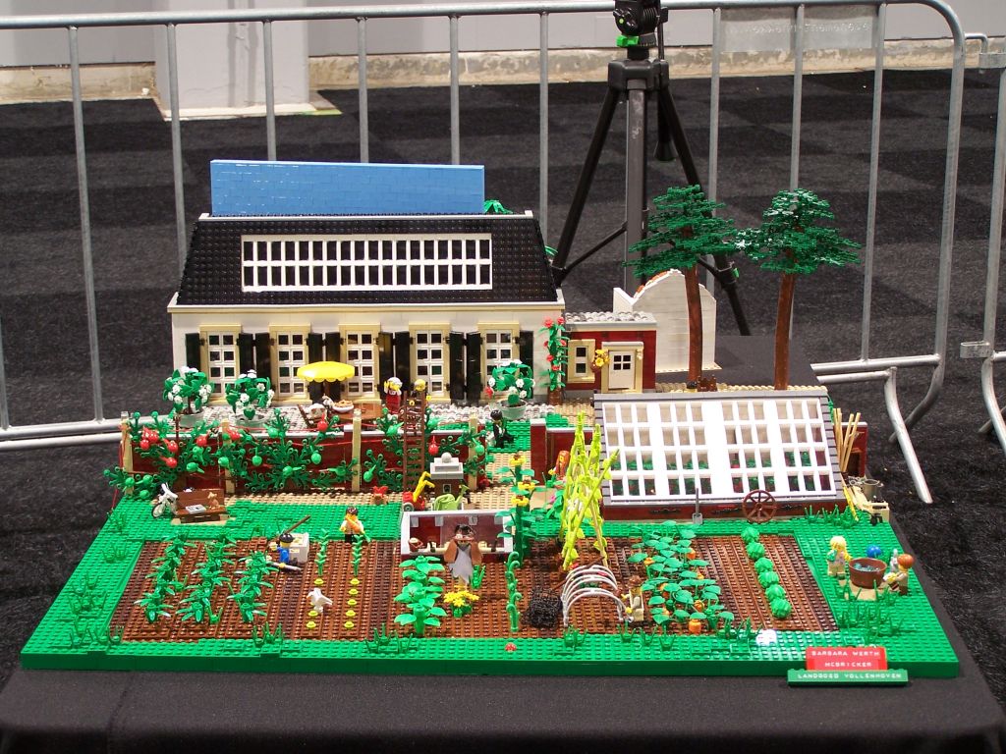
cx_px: 503
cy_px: 377
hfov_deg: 29.0
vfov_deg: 21.9
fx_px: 1947
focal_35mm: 67
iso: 80
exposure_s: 1/4
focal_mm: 11.1
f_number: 3.2
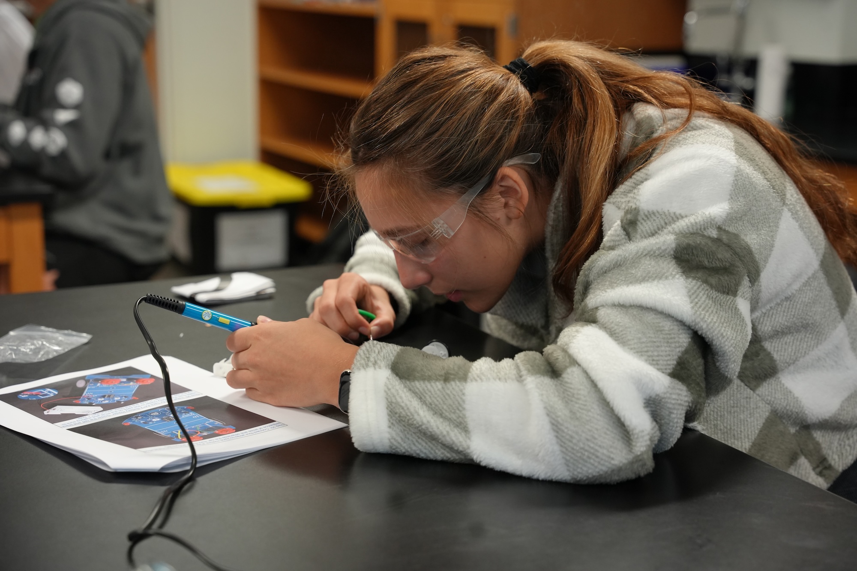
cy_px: 286
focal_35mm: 60
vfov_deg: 22.6
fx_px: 1428
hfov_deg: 33.4
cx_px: 428
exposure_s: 1/160
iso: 2000
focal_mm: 60
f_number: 4
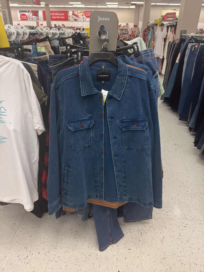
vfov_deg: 71.6
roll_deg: +0.0
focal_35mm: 24
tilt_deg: -29.1
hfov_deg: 56.8
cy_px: 136
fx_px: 189
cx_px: 102
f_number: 1.78
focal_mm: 6.76
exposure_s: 1/61
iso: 80
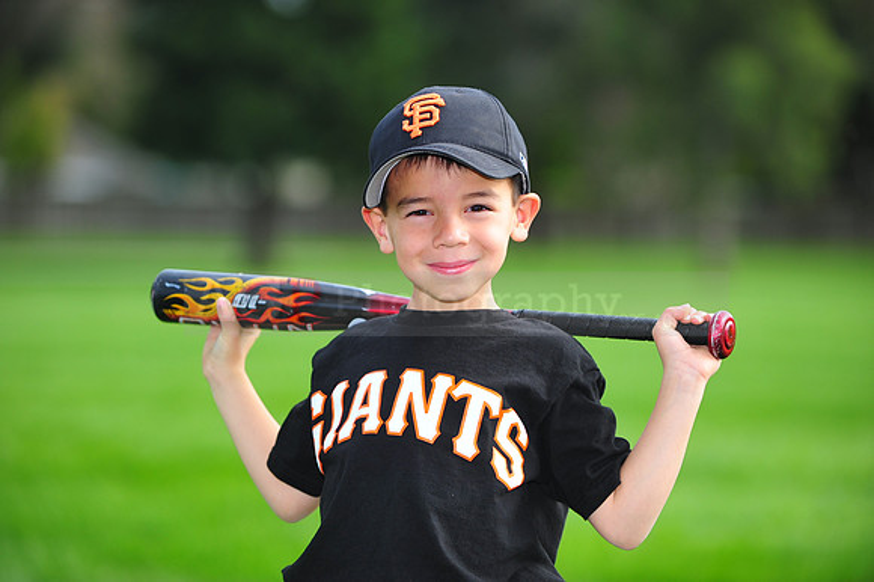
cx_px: 437
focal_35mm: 200
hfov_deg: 10.3
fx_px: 4853
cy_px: 291
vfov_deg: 6.9
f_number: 4
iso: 400
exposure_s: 1/1250
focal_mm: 200
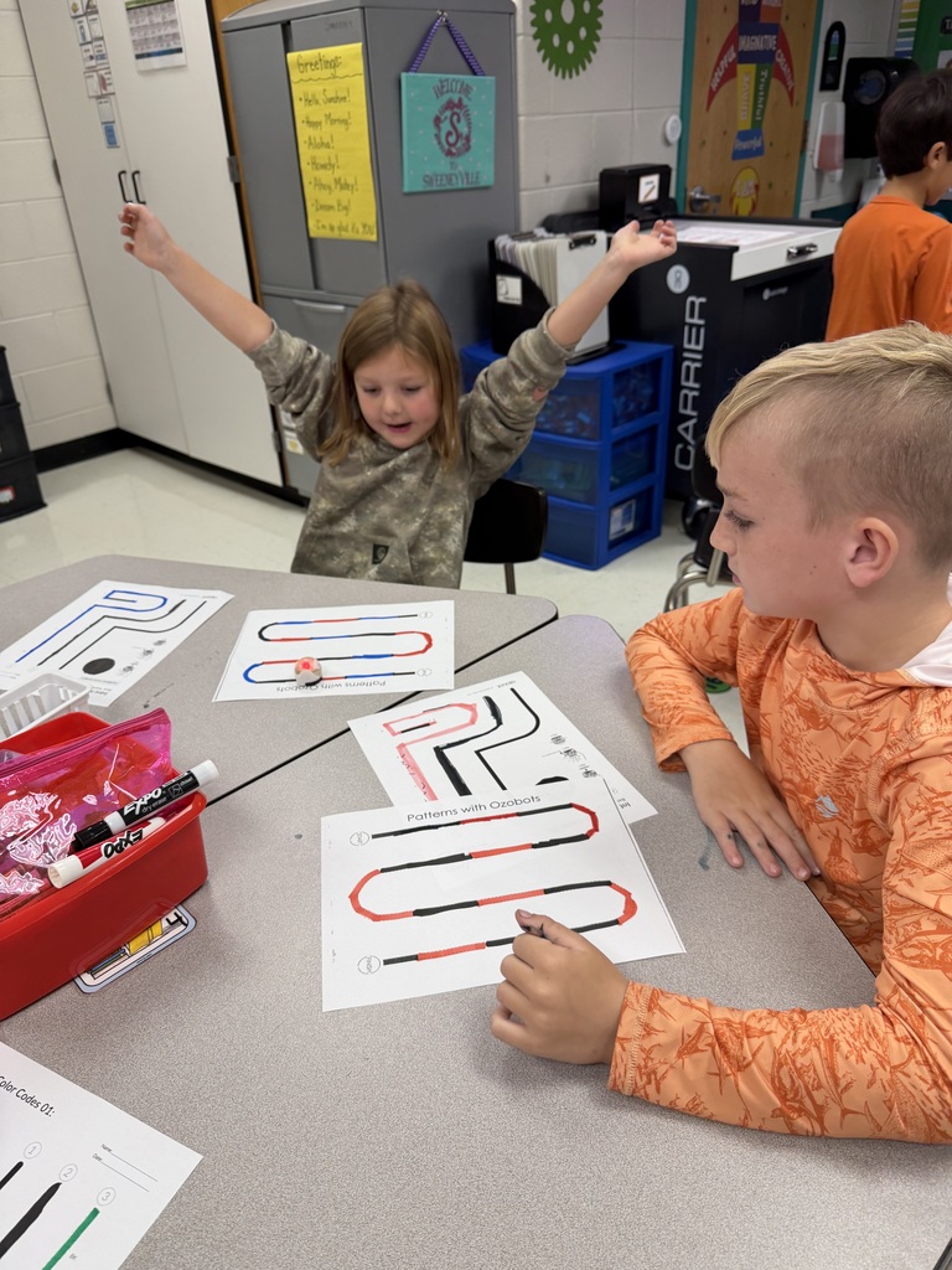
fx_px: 880
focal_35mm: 24
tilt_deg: -30.0
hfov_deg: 56.8
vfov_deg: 71.6
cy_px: 635
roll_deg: +2.0
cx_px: 476
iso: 125
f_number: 1.78
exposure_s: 1/120
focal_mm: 6.76
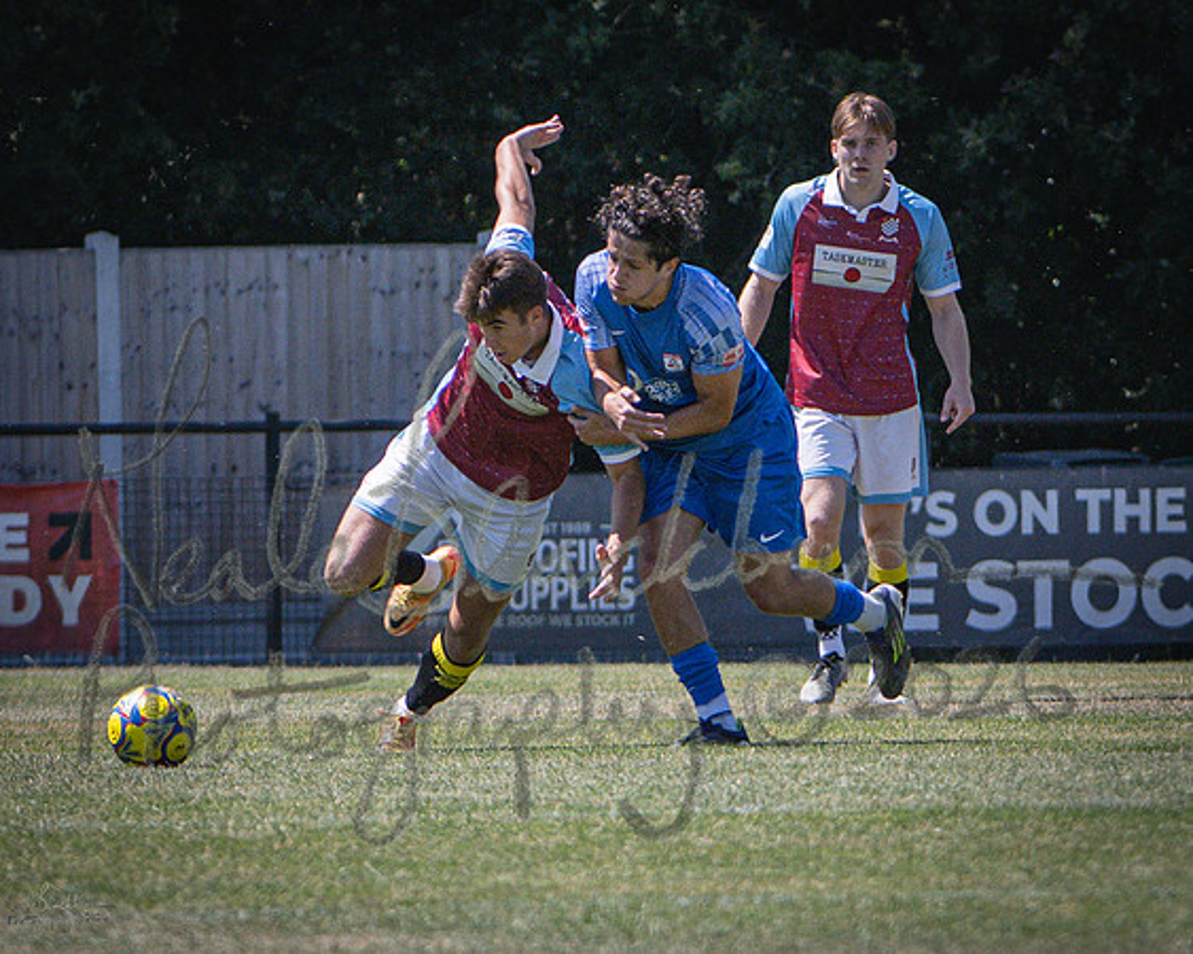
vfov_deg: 1.3
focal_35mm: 1196
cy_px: 712
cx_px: 332
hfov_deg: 1.6
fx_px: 42216
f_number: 4
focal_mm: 300
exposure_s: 1/2500
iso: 400
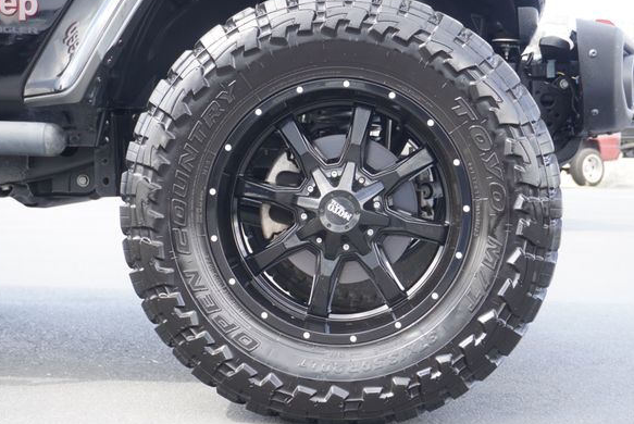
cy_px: 208
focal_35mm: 68
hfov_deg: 29.8
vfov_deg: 20.2
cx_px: 332
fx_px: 1191
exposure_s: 1/80
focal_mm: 41
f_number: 5.6
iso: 400
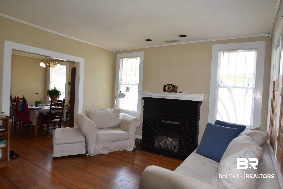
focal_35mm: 21
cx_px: 142
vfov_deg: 59.5
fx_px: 165
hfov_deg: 81.2
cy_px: 94
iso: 720
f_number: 5.6
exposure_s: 1/125
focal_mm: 14
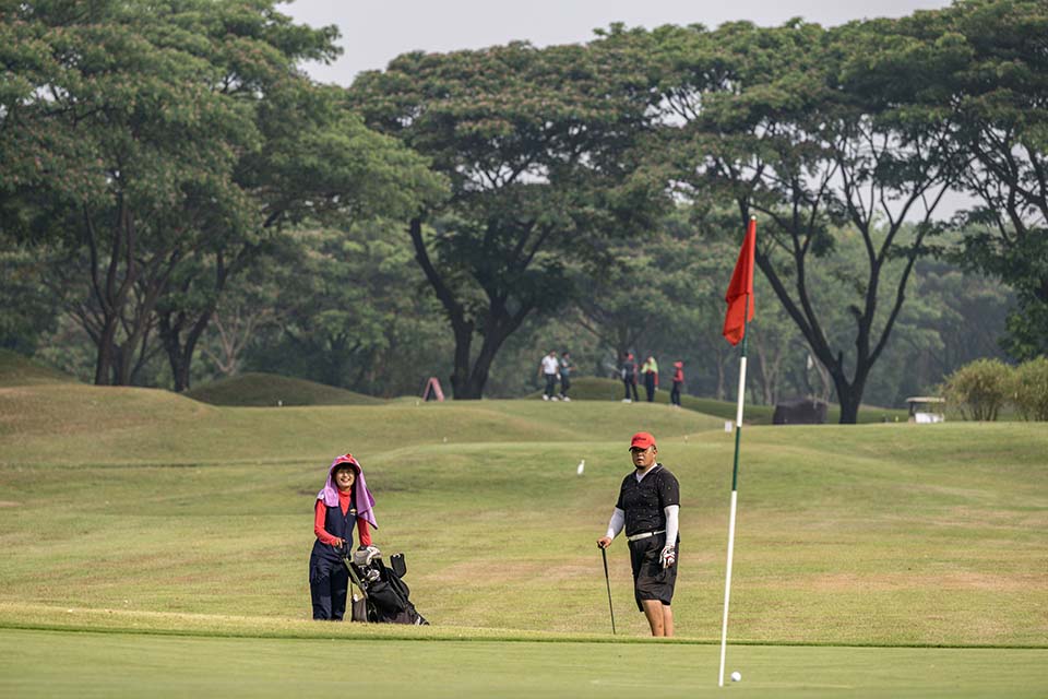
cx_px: 524
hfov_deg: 10.3
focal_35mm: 200
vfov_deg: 6.9
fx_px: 5822
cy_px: 350
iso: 400
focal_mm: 200
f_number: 5
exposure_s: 1/1250
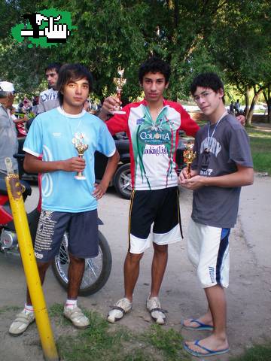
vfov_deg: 49.0
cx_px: 136
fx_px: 397
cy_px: 180
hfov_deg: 37.7
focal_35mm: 38
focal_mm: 6.3
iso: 64
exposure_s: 1/125
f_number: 3.1
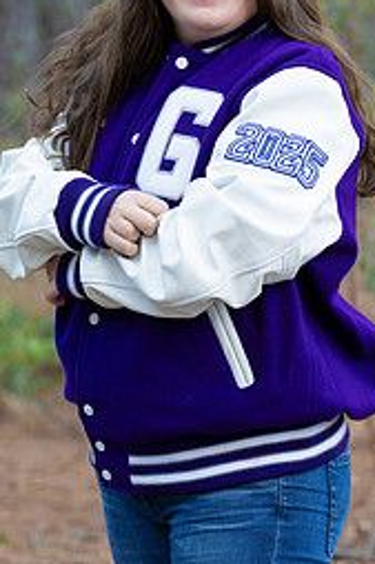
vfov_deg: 8.6
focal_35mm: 239
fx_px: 3739
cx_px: 155
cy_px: 124
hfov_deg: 5.7
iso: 800
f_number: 5
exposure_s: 1/80
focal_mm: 135
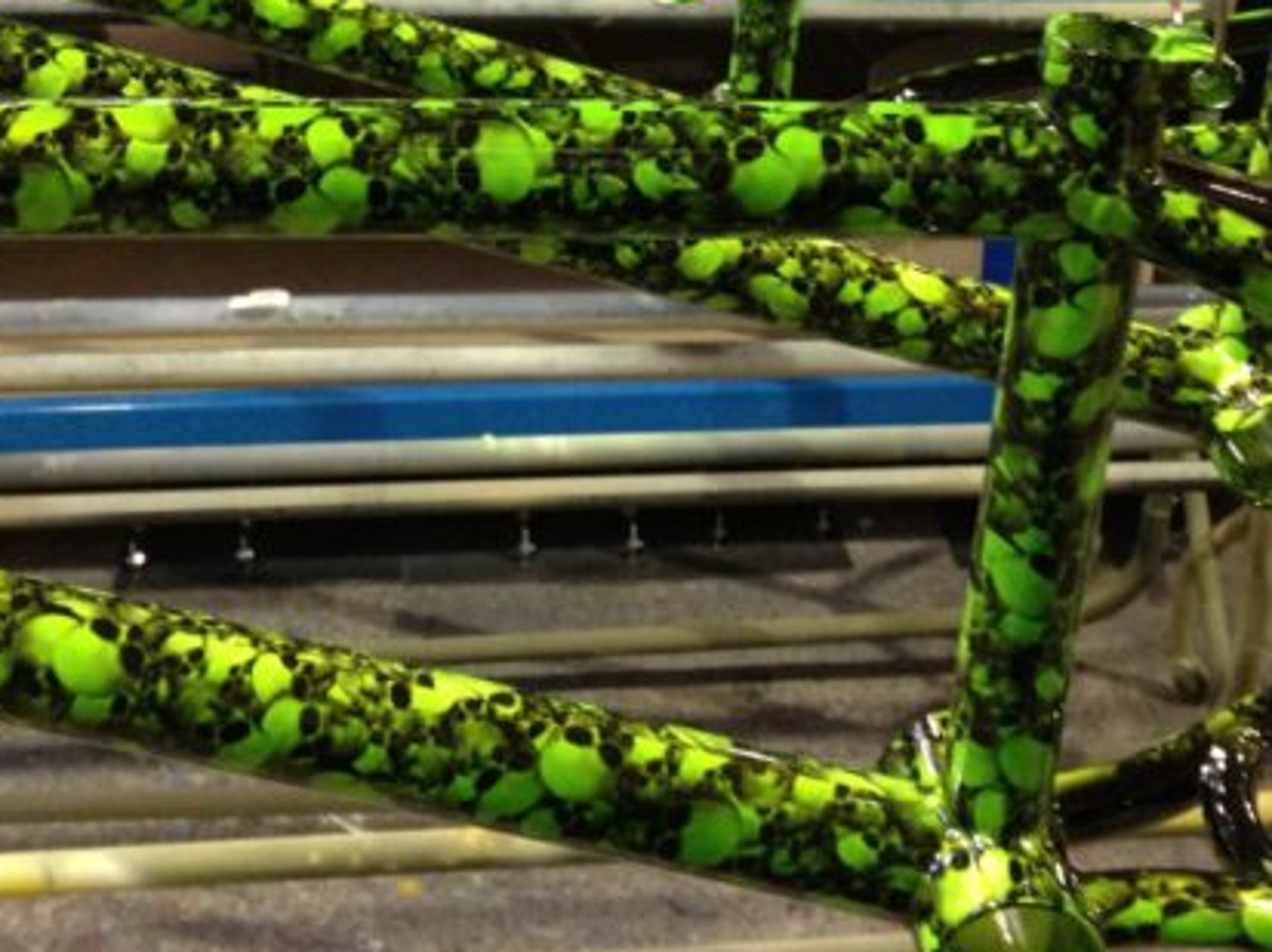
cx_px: 594
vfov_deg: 22.4
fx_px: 2350
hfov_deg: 30.3
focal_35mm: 64
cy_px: 99
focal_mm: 4.13
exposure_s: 1/20
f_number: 2.4
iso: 250
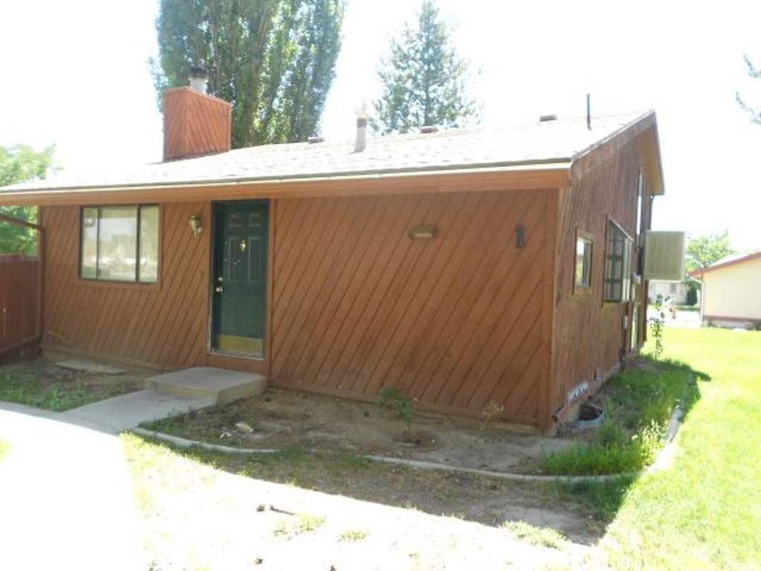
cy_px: 286
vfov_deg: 53.1
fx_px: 572
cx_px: 380
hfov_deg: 67.3
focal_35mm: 26
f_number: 3.2
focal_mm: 4.6
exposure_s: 1/100
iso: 80
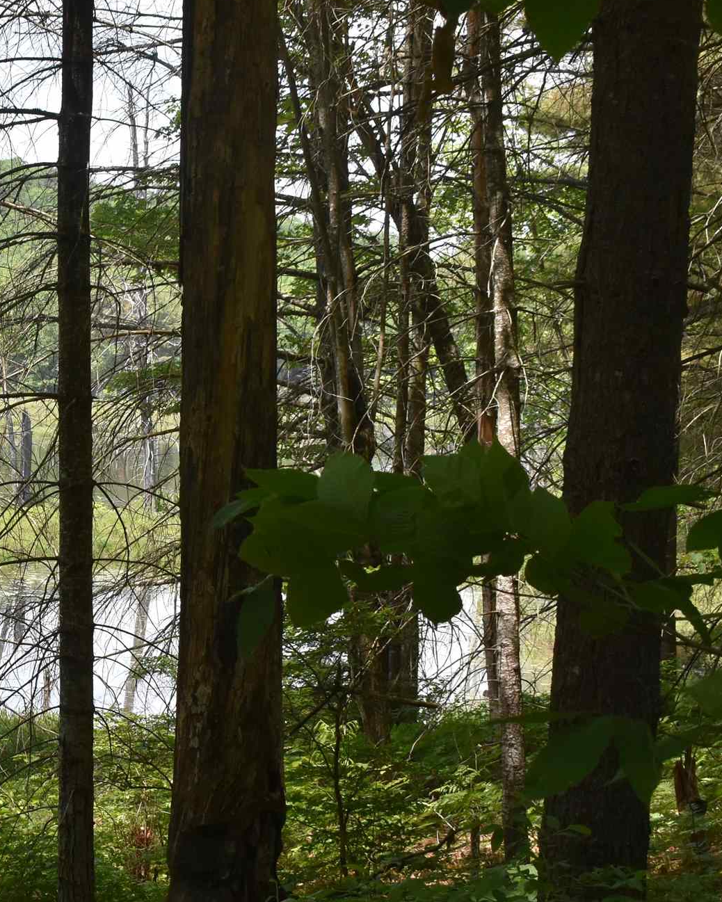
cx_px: -143
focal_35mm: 80
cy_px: 513
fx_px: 2136
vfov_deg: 23.8
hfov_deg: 18.2
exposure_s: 1/500
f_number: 8
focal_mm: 24
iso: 450
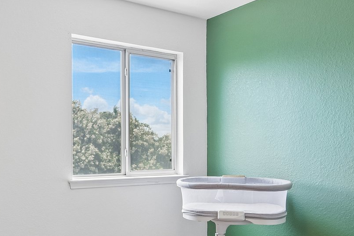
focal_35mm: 38
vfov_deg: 35.0
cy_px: 141
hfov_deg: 49.4
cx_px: 106
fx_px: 374
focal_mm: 10
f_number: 8
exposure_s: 1/13
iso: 400
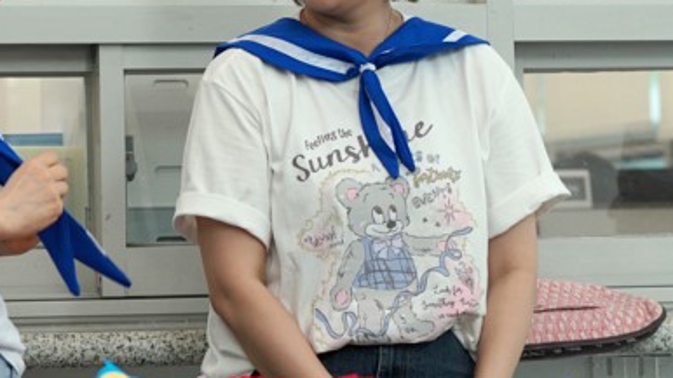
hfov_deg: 12.5
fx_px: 3051
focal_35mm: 171
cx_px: 164
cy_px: 125
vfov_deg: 7.1
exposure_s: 1/160
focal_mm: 70
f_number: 4
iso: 640
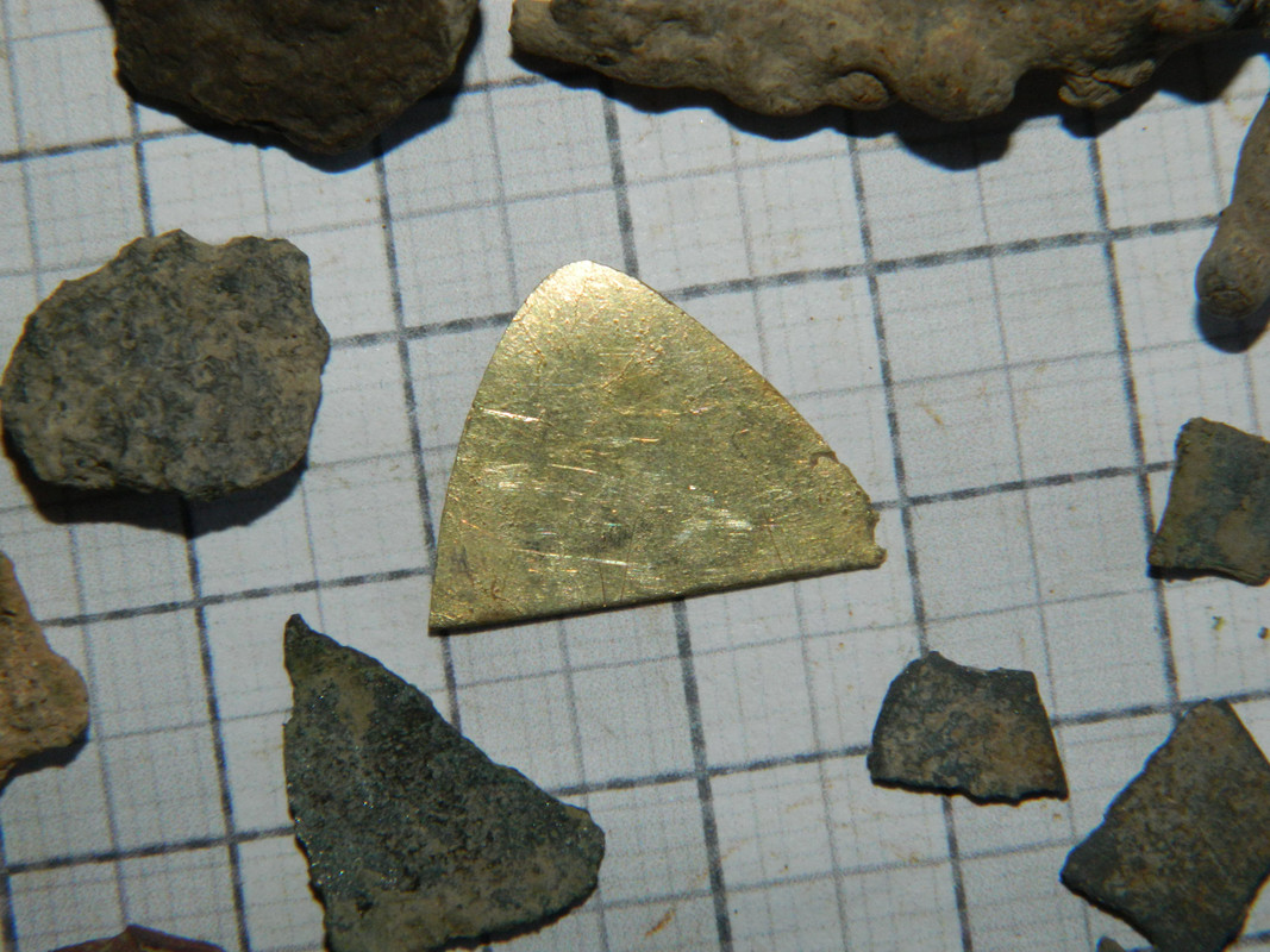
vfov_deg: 17.6
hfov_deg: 23.3
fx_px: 3081
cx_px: 635
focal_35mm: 84
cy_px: 476
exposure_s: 1/50
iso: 200
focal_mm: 15.1
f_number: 11.9
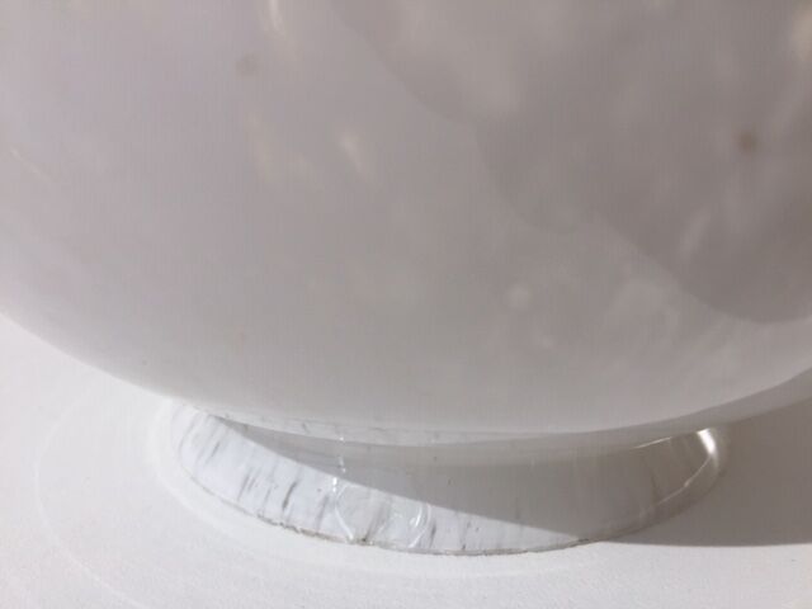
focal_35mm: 29
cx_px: 406
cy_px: 304
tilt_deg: -17.2
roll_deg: +0.2
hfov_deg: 61.7
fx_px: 680
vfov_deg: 48.2
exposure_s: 1/316
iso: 32
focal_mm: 4.15
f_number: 2.2
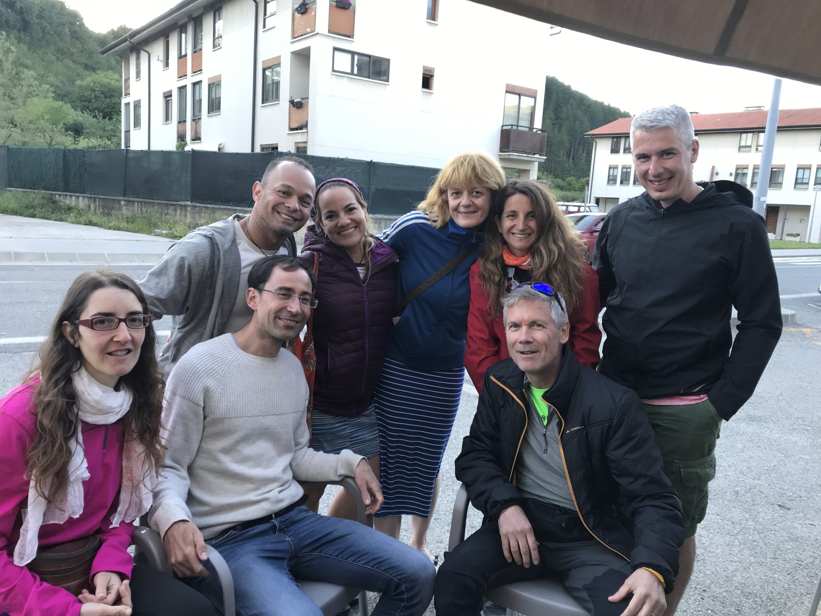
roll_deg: -3.3
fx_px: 664
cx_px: 410
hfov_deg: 63.4
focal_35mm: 28
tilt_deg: -8.0
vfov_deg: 49.7
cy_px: 308
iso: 40
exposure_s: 1/100
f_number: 1.8
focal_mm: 3.99
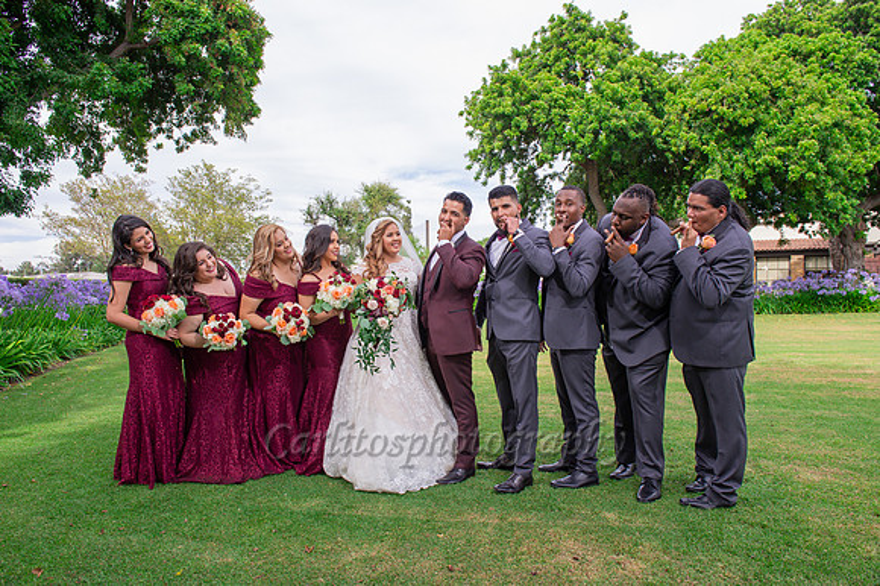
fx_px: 586
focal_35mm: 24
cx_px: 440
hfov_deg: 73.8
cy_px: 293
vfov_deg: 53.1
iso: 400
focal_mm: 24
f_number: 7.1
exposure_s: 1/250
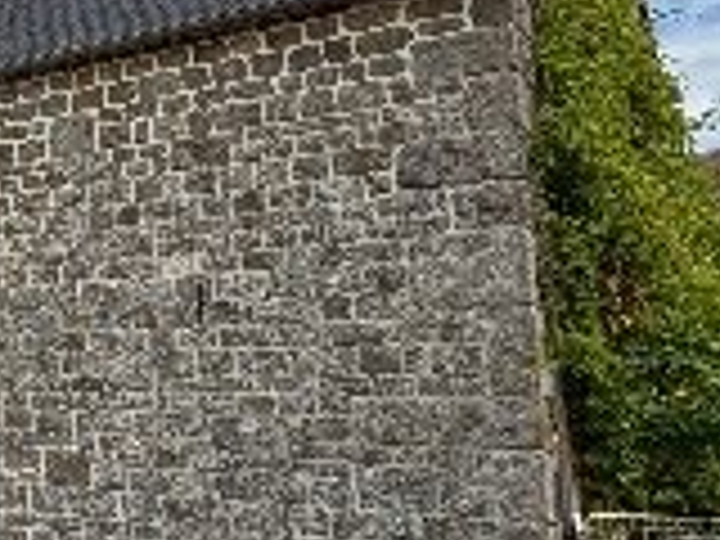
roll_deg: -1.2
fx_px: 1165
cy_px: 288
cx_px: -482
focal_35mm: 56
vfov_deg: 26.1
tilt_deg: +3.7
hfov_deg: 23.4
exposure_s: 1/1236
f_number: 2.2
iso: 40
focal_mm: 2.22
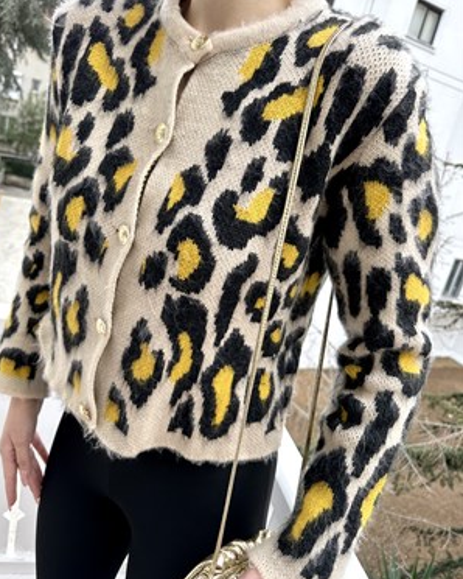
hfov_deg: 55.0
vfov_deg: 65.9
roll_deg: -13.8
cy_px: 270
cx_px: 225
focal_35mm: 26
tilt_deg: -15.8
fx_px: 445
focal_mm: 6.86
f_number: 1.78
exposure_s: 1/442
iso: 80
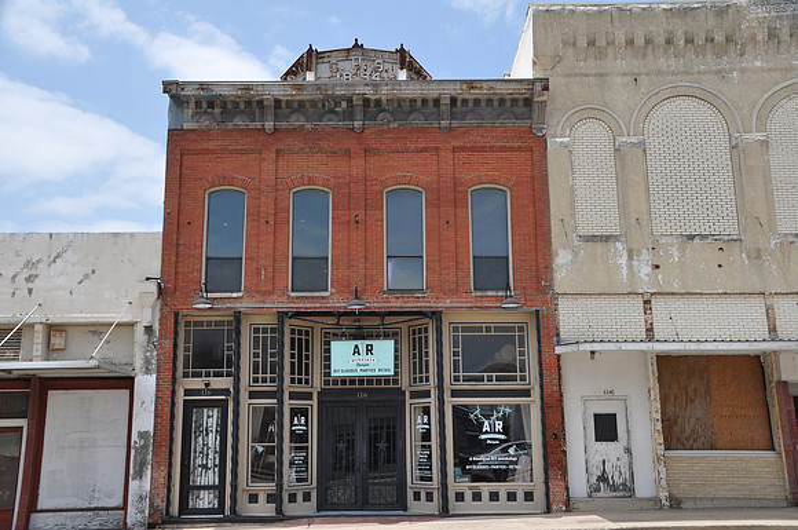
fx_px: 797
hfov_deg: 53.2
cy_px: 265
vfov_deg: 36.8
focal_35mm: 36
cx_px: 399
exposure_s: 1/250
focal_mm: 24
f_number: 8
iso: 200
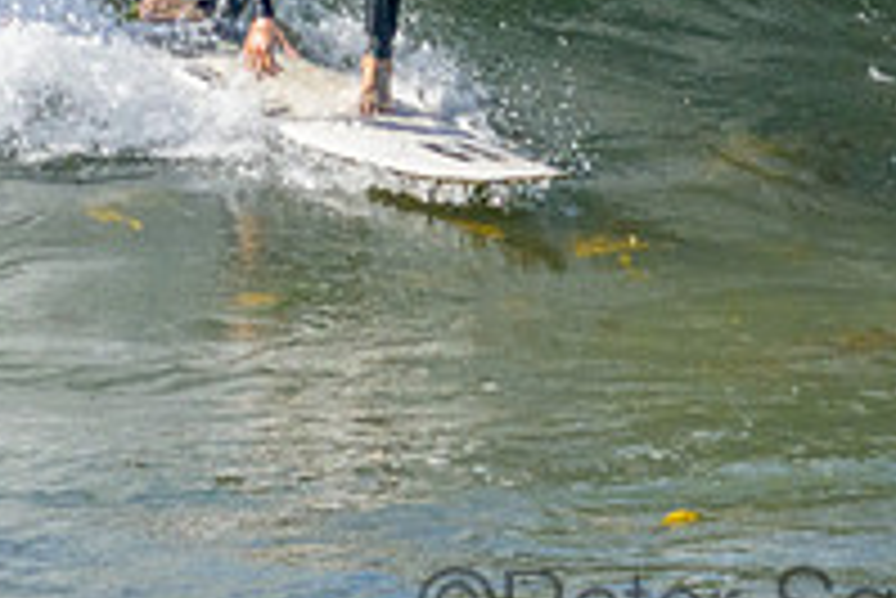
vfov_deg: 0.4
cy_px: -281
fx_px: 77134
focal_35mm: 3097
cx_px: 339
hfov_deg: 0.7
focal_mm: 800
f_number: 11
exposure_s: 1/2000
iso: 1800
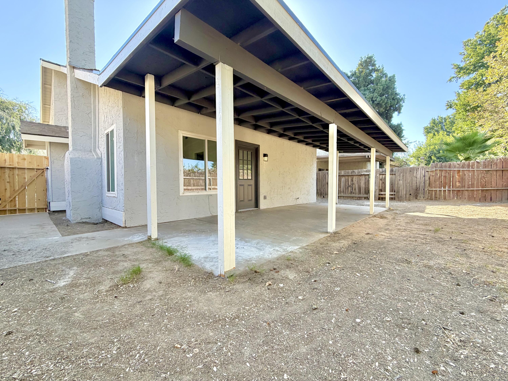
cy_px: 190
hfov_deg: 102.1
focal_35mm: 14
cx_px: 254
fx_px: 205
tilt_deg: -2.0
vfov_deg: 85.7
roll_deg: +0.5
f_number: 2.2
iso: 50
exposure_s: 1/236
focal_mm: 2.22
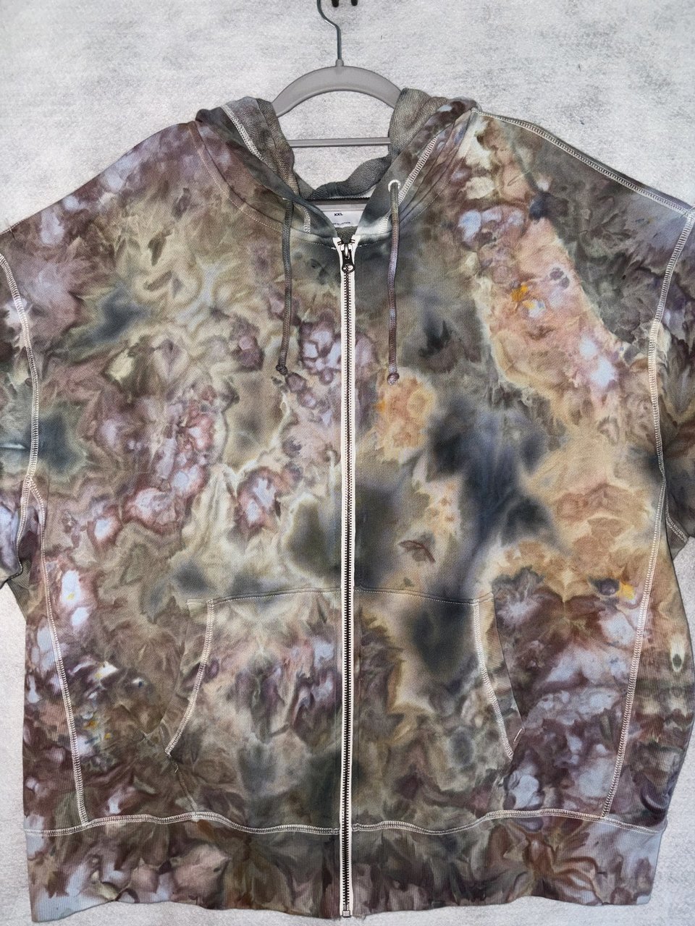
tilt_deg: -2.2
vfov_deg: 67.3
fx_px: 696
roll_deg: +0.8
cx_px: 348
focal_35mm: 26
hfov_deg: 53.1
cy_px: 463
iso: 50
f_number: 1.6
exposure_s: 1/20
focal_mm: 5.96
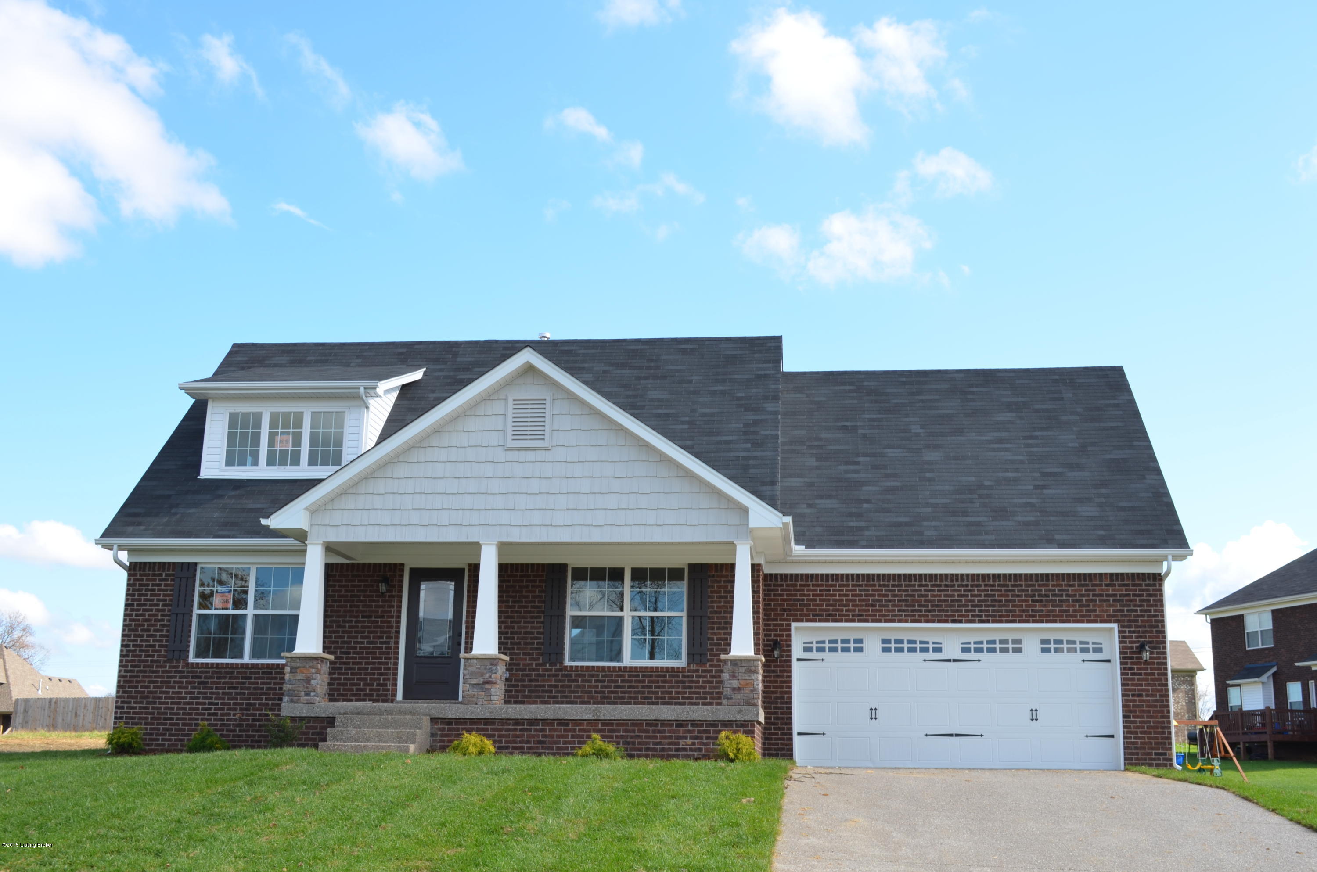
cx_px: 658
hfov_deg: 49.6
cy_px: 436
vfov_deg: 34.1
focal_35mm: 39
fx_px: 1424
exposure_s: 1/80
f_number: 8
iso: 100
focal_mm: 26
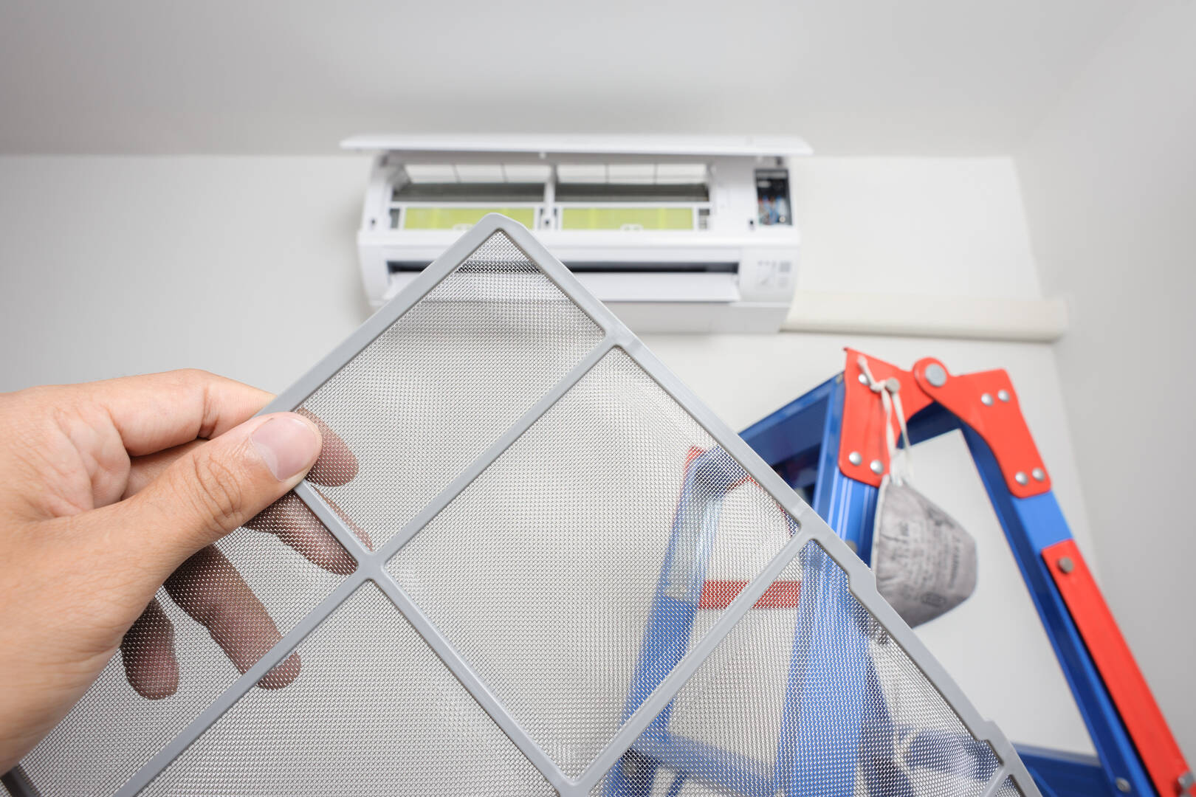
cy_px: 398
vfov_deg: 61.9
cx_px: 598
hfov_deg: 84.0
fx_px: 664
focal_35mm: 20
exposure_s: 1/160
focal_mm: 20
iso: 200
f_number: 10
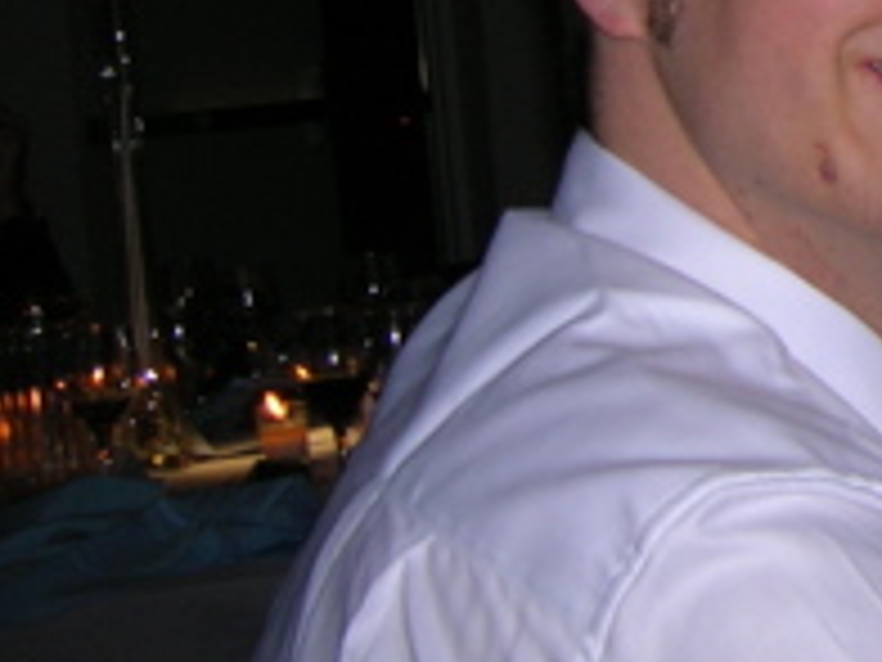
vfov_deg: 13.2
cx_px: 1296
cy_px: 32
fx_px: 2828
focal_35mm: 111
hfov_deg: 16.3
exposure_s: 1/60.1
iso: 50
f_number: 2.9
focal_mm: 5.7
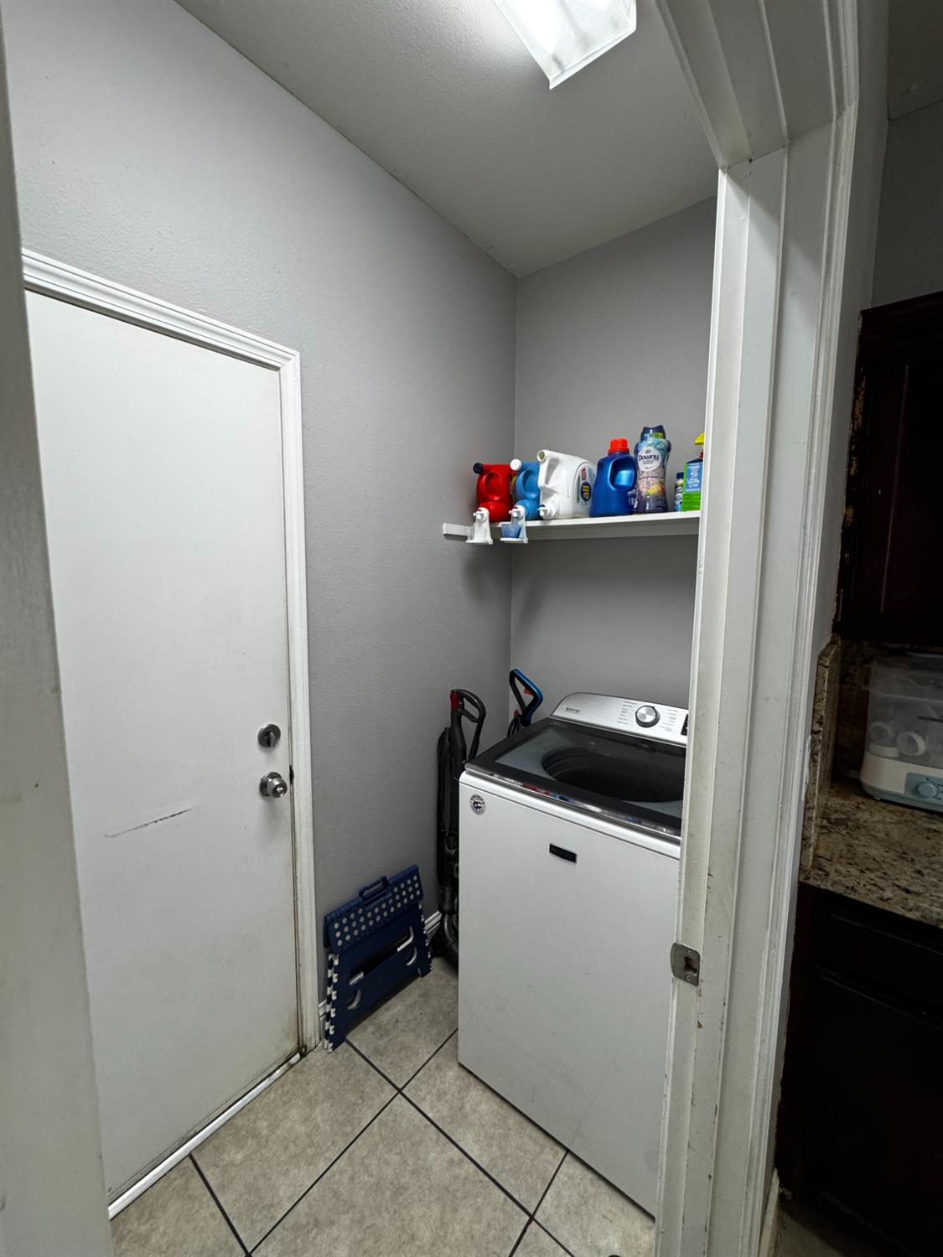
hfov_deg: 85.7
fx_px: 509
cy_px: 628
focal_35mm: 14
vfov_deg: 102.1
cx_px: 472
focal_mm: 2.22
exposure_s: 1/120
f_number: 2.2
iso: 250
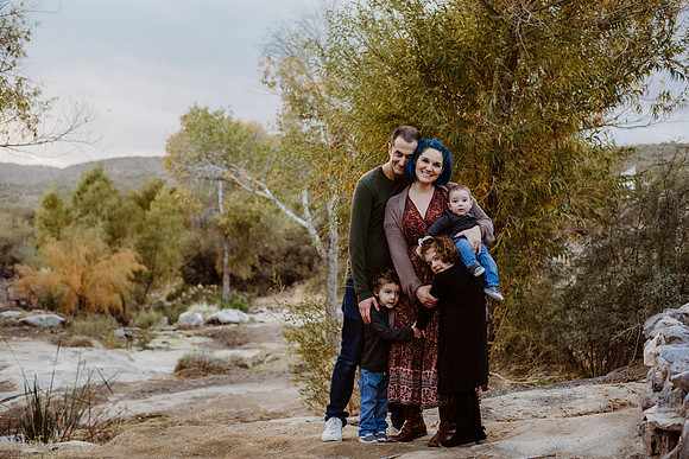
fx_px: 957
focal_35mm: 50
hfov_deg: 39.6
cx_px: 344
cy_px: 230
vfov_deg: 27.0
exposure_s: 1/500
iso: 400
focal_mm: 50
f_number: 3.2
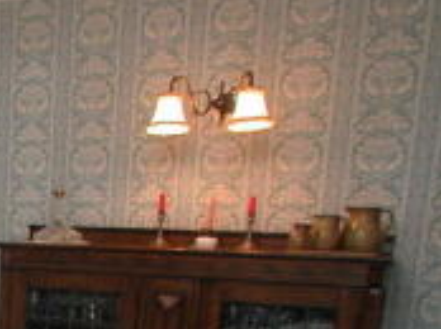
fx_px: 1196
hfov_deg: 18.2
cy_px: 426
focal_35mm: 94
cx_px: -250
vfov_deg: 15.0
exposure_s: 1/60
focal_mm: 7.1
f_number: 2.8
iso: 125
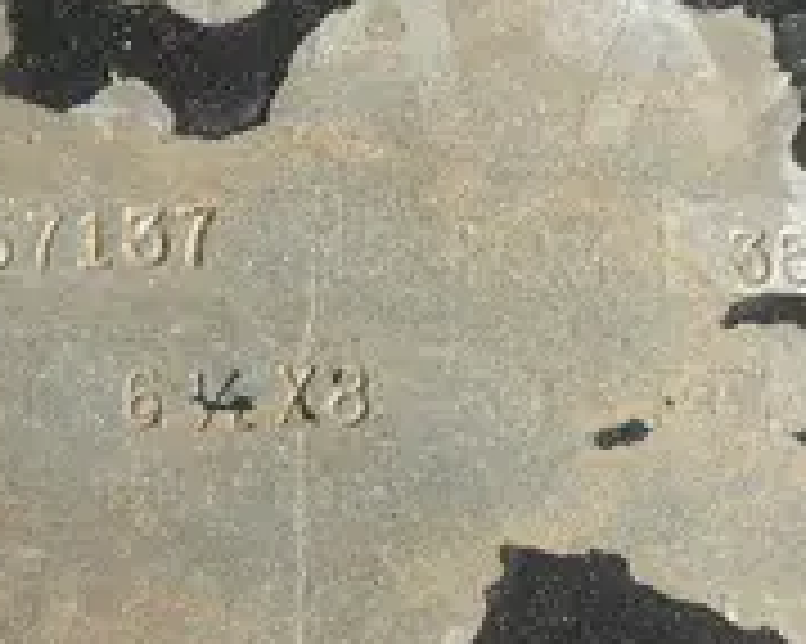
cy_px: 207
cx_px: 401
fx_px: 1454
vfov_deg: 24.8
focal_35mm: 61
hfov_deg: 31.0
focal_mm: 5
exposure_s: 1/400
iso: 64
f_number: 3
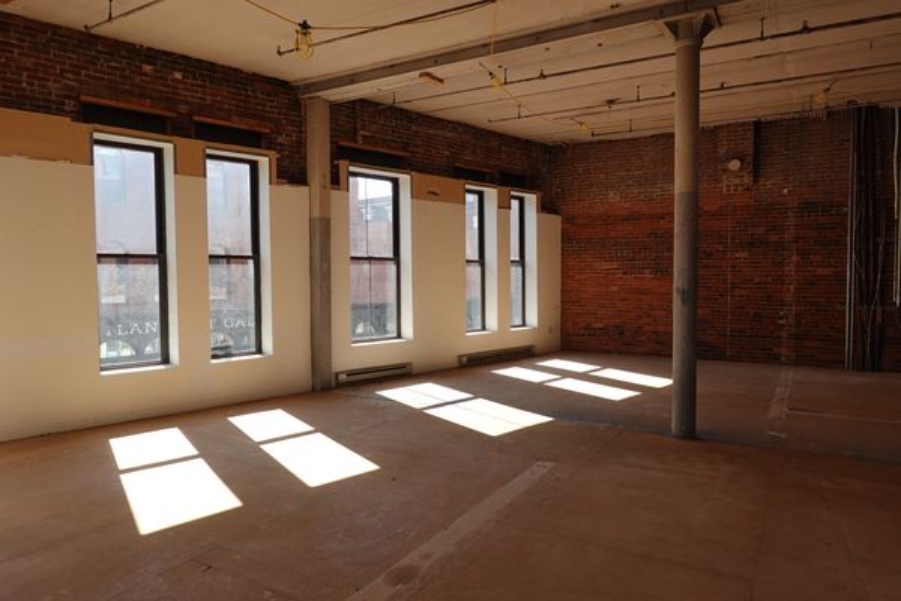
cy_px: 300
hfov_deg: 73.7
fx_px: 601
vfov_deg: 53.1
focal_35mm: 24
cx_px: 450
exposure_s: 1/200
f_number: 3.5
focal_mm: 9
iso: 125
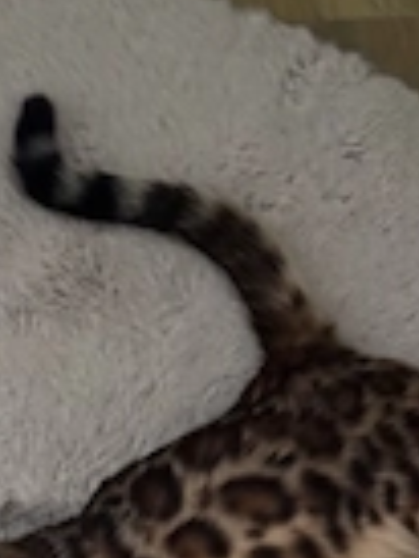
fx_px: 2256
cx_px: 4
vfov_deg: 13.9
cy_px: 505
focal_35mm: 140
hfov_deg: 10.5
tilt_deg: -71.3
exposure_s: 1/27
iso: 800
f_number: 1.78
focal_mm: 6.76
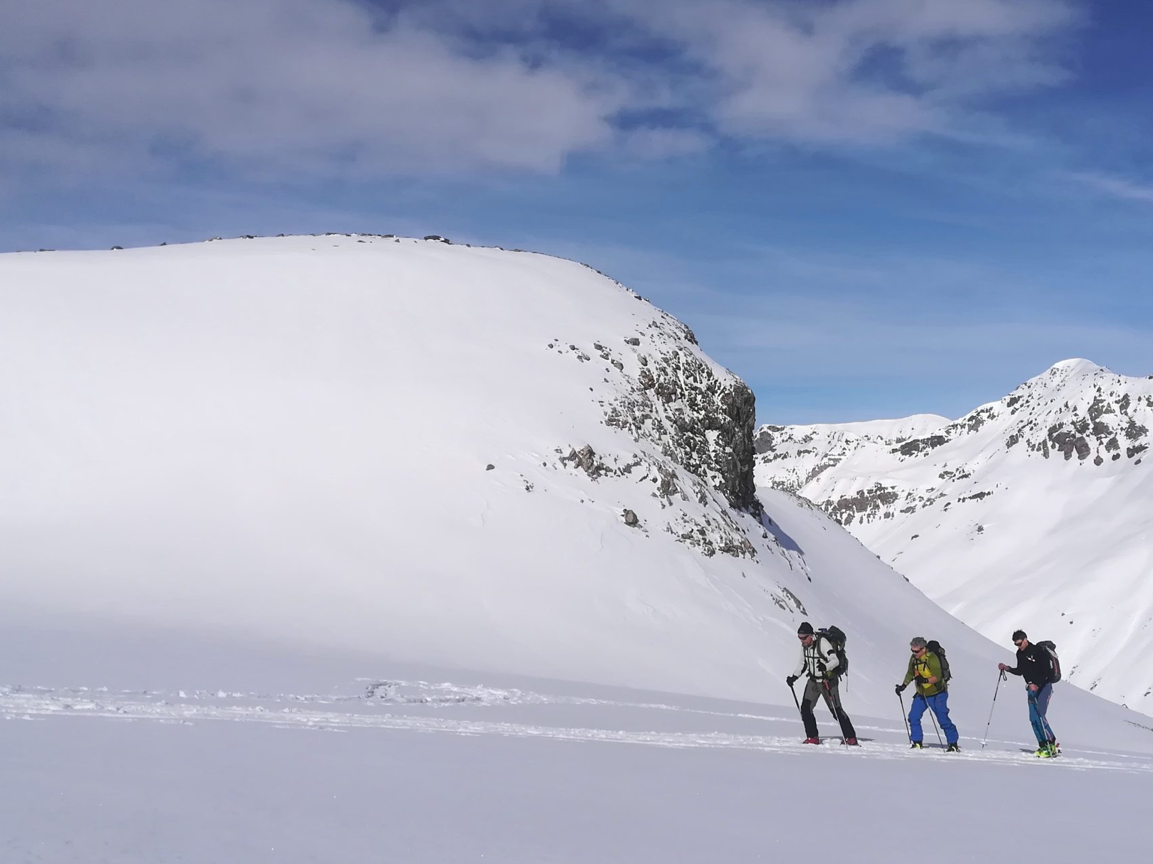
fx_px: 1299
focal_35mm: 39
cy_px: 424
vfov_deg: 36.8
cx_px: 719
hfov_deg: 47.4
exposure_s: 1/3484
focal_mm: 3.83
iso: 50
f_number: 2.2
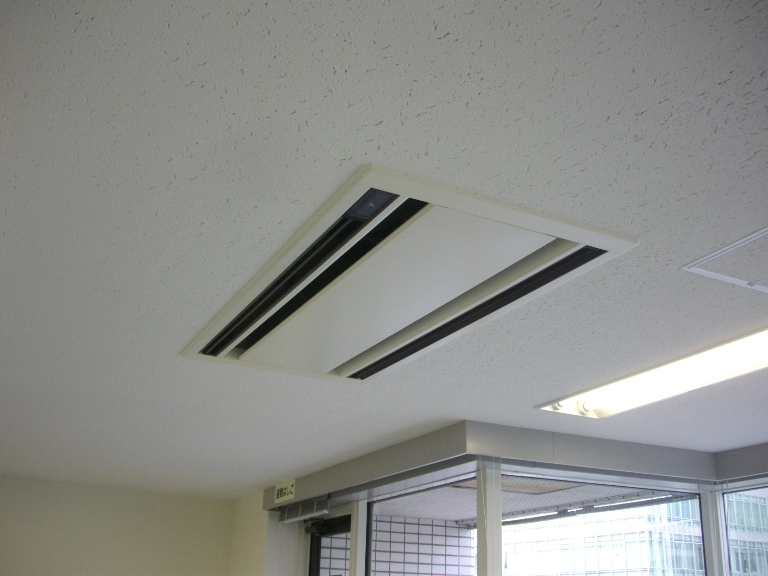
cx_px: 384
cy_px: 288
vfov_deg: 38.7
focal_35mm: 37
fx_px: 821
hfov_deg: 50.1
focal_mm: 6.2
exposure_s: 1/125
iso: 177
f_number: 2.8
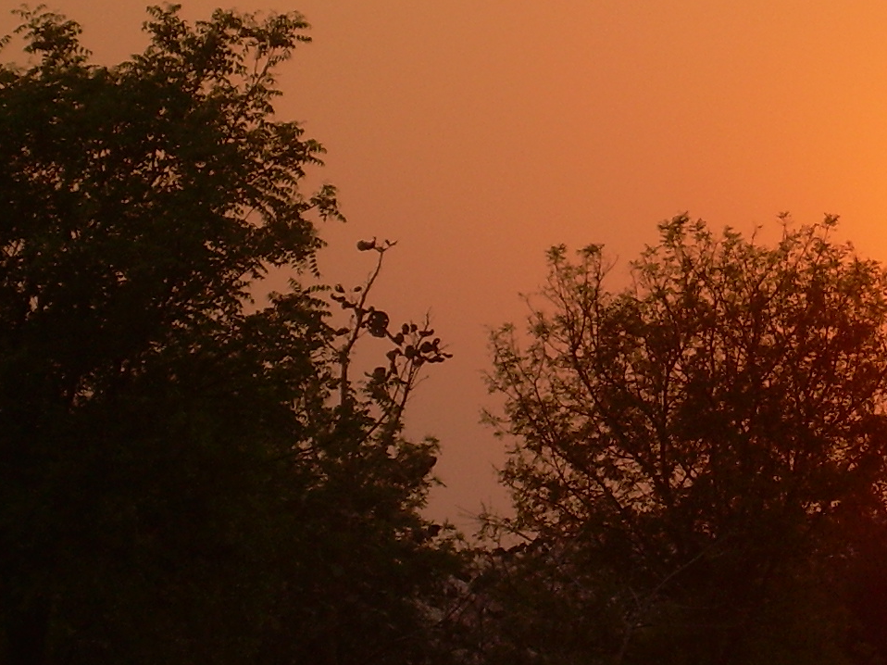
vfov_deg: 5.7
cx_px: 950
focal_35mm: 261
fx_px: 6686
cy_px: 218
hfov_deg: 7.5
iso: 50
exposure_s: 1/193
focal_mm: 18.9
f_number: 4.9
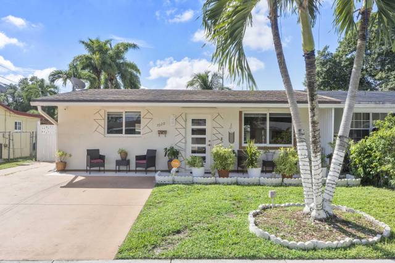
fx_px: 321
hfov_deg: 63.2
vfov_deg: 44.6
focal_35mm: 29
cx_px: 198
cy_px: 132
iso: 100
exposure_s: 1/160
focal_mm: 19.5
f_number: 11
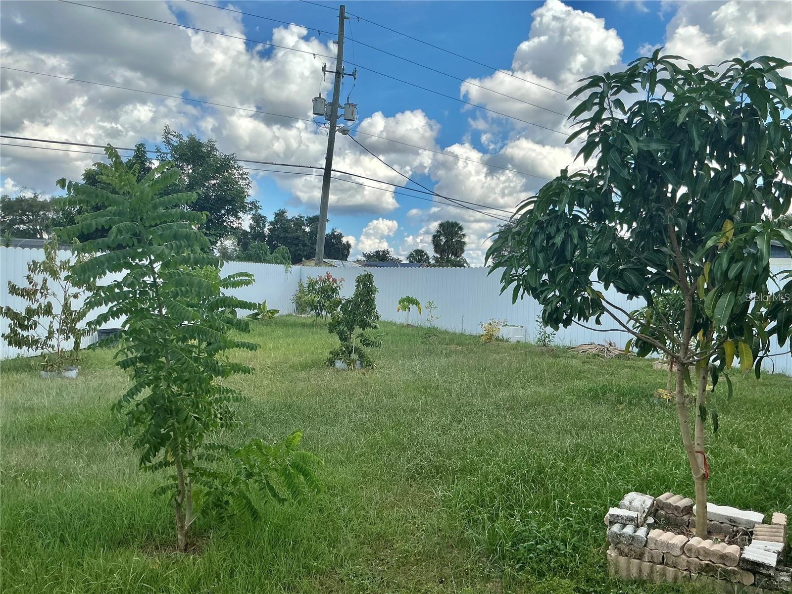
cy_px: 297
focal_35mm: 28
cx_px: 396
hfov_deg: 63.4
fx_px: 641
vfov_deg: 49.7
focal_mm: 3
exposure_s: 1/1577
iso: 25
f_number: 1.8
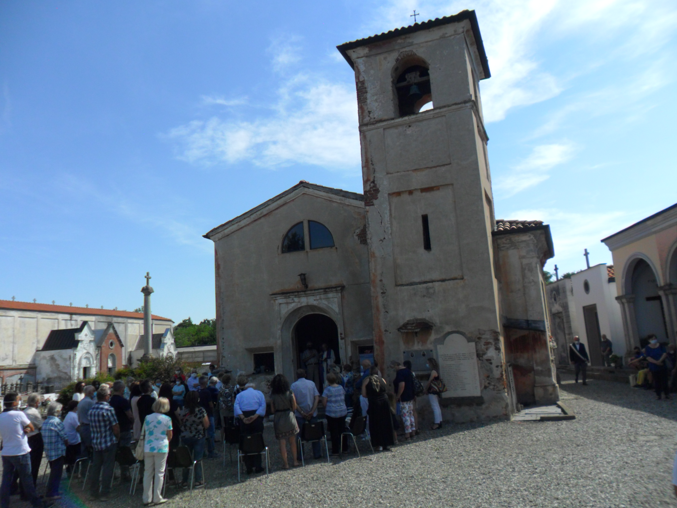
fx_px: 528
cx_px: 338
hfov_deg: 65.3
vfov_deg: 51.4
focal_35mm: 27
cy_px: 254
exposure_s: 1/250
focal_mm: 4.9
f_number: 8.9
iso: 80
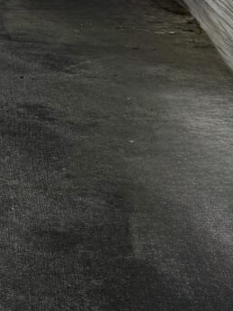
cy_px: -87
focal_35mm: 139
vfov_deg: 13.7
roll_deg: +1.5
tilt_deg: -4.6
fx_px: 1247
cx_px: -411
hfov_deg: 9.1
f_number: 1.78
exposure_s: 1/1488
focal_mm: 6.76
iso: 80
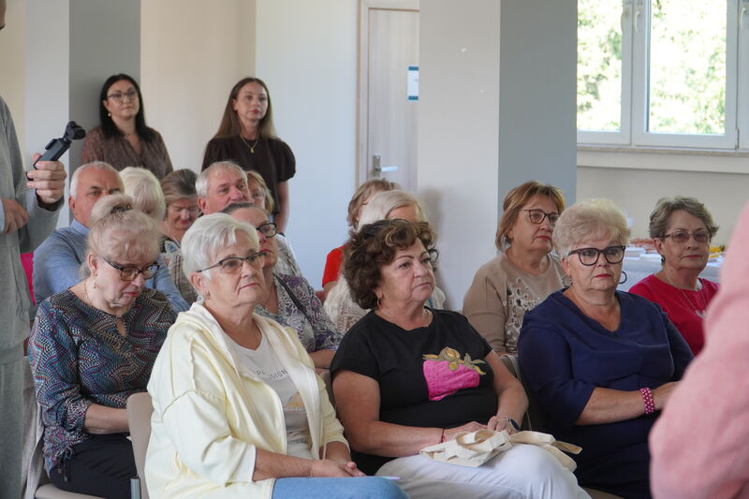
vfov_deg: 18.5
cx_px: 374
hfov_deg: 27.5
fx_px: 1529
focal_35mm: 74
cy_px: 250
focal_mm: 49
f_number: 4
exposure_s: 1/160
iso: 1000
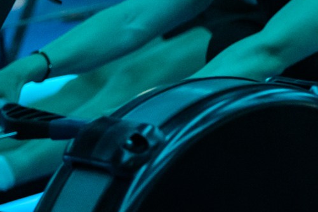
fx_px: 1669
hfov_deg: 10.3
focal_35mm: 189
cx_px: 566
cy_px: -16
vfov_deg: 7.2
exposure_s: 1/200
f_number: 2
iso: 3200
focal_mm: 35
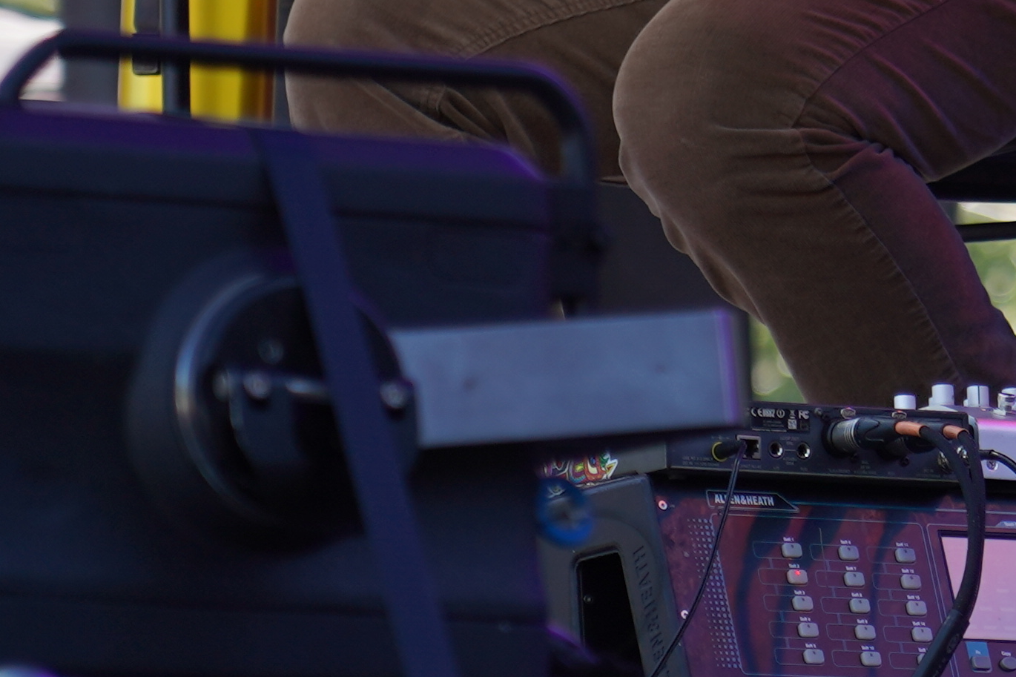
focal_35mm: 460
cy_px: -240
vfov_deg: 3.0
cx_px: 1258
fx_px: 12980
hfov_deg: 4.5
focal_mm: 105
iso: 100
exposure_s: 1/200
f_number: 4
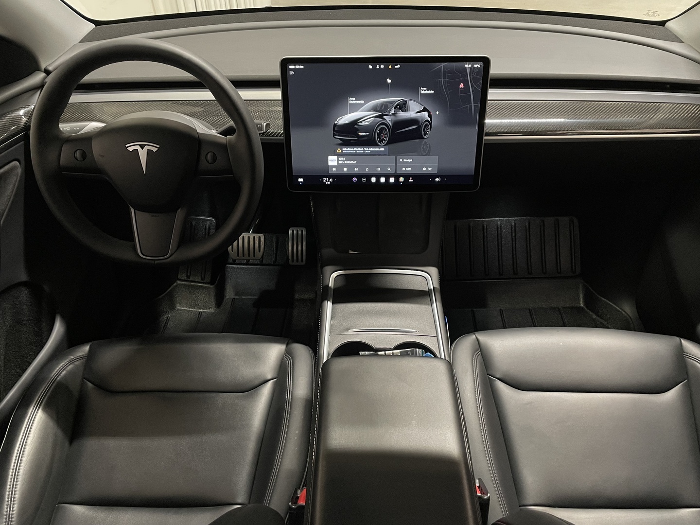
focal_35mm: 26
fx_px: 526
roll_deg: +0.7
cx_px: 350
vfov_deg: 53.1
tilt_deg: -38.4
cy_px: 262
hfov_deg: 67.3
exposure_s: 1/48
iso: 320
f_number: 1.6
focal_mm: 4.2
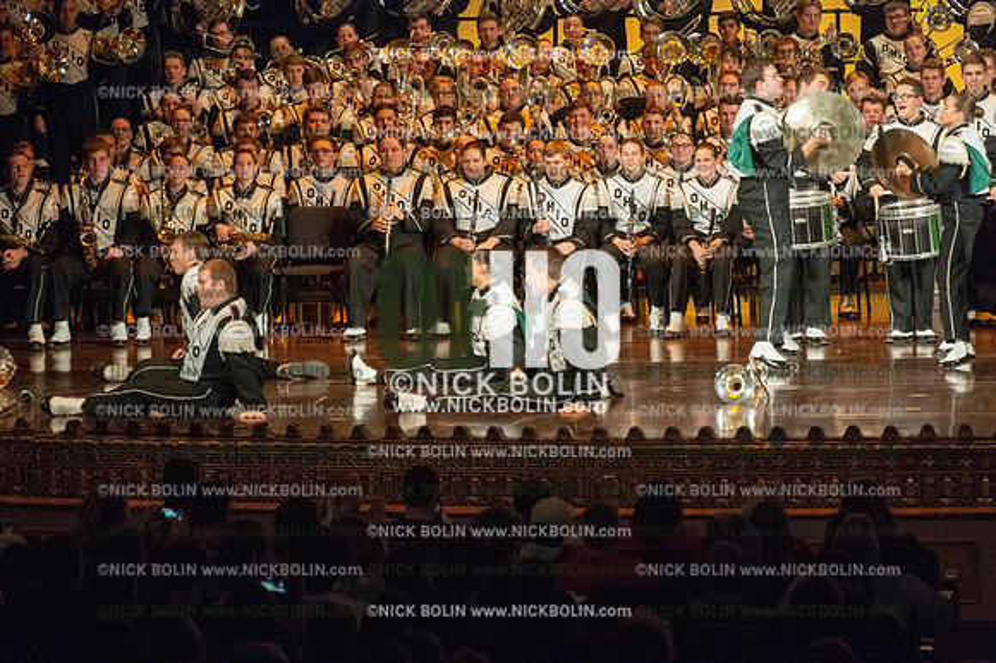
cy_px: 332
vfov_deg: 7.2
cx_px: 498
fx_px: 5253
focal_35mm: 190
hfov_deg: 10.8
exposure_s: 1/320
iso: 8000
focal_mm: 190
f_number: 5.6
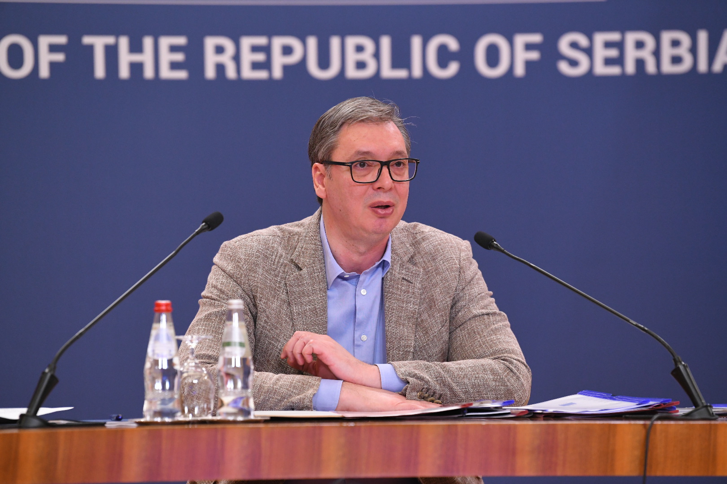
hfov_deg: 10.3
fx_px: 4039
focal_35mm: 200
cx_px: 364
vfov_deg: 6.9
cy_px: 242
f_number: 4
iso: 3200
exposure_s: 1/320
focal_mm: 200
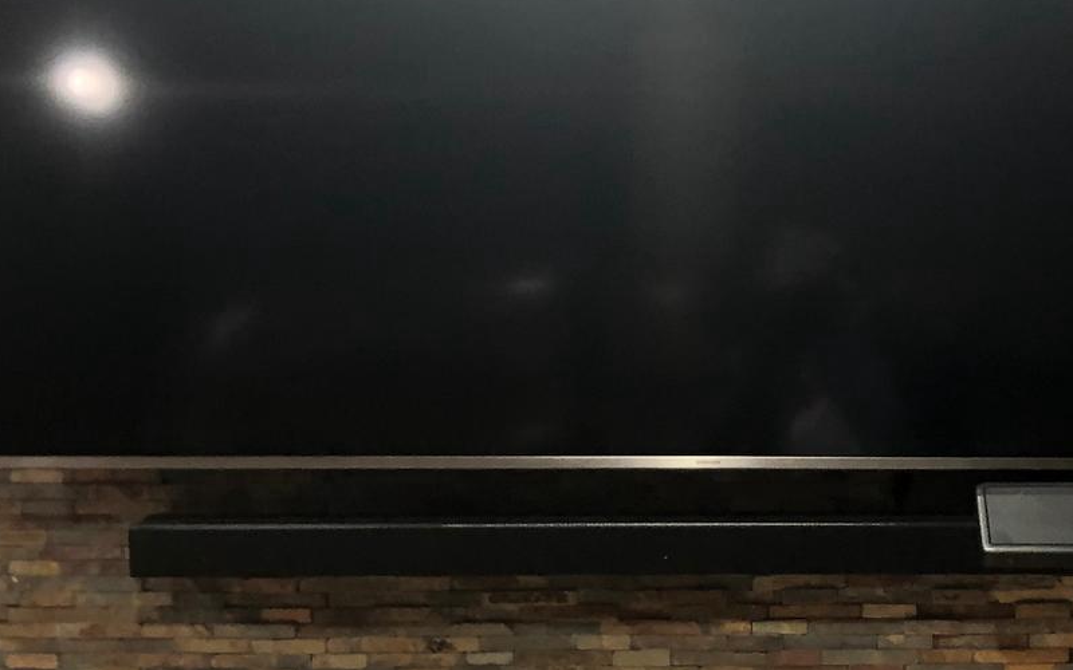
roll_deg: +1.0
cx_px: 806
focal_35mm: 76
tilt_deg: +2.8
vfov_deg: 17.1
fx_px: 2222
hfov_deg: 26.8
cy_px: 398
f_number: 1.8
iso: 320
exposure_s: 1/40
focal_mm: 3.99
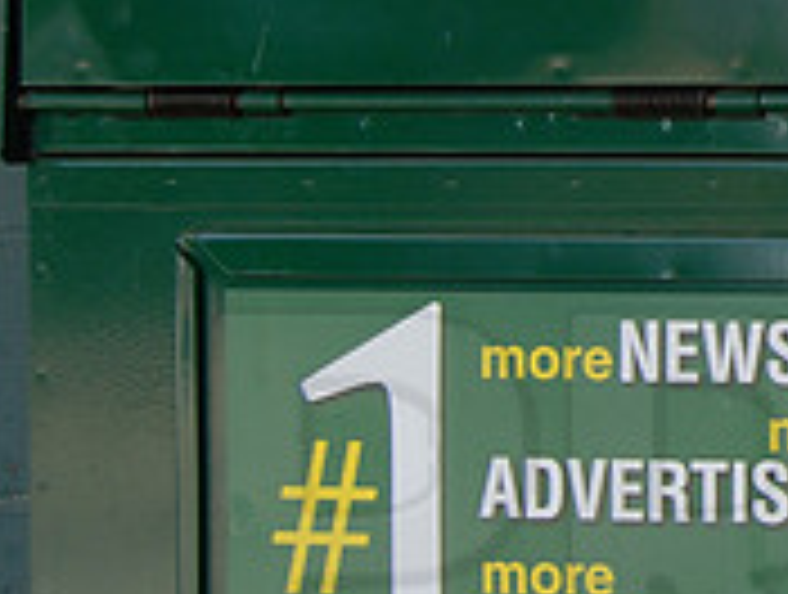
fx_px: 2395
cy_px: 76
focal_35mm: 105
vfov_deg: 14.0
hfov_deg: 16.4
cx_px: 1301
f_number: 5.6
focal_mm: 22
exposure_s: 1/125
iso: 160
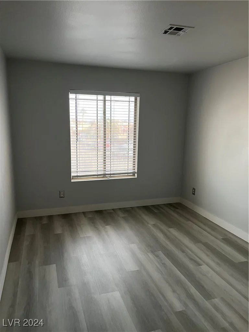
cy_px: 166
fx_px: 249
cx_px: 124
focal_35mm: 26
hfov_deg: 53.1
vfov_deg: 67.3
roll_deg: -1.5
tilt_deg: -10.1
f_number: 1.6
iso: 200
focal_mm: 5.1
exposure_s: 1/60
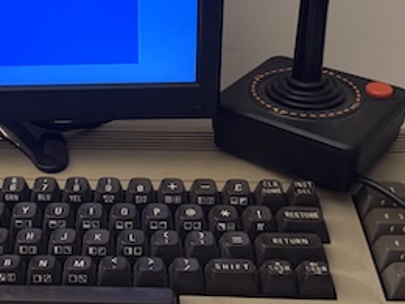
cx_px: 100
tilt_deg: -29.3
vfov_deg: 24.3
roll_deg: +1.0
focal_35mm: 60
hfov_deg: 31.6
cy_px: 95
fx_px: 702
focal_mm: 6.76
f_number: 1.78
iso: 500
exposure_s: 1/60
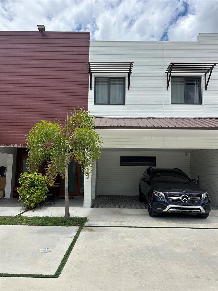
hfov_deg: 56.8
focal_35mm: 24
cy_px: 146
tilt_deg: +8.5
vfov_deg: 71.6
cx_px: 109
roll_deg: -0.6
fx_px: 202
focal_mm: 6.86
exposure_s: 1/7042
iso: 80
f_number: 1.78
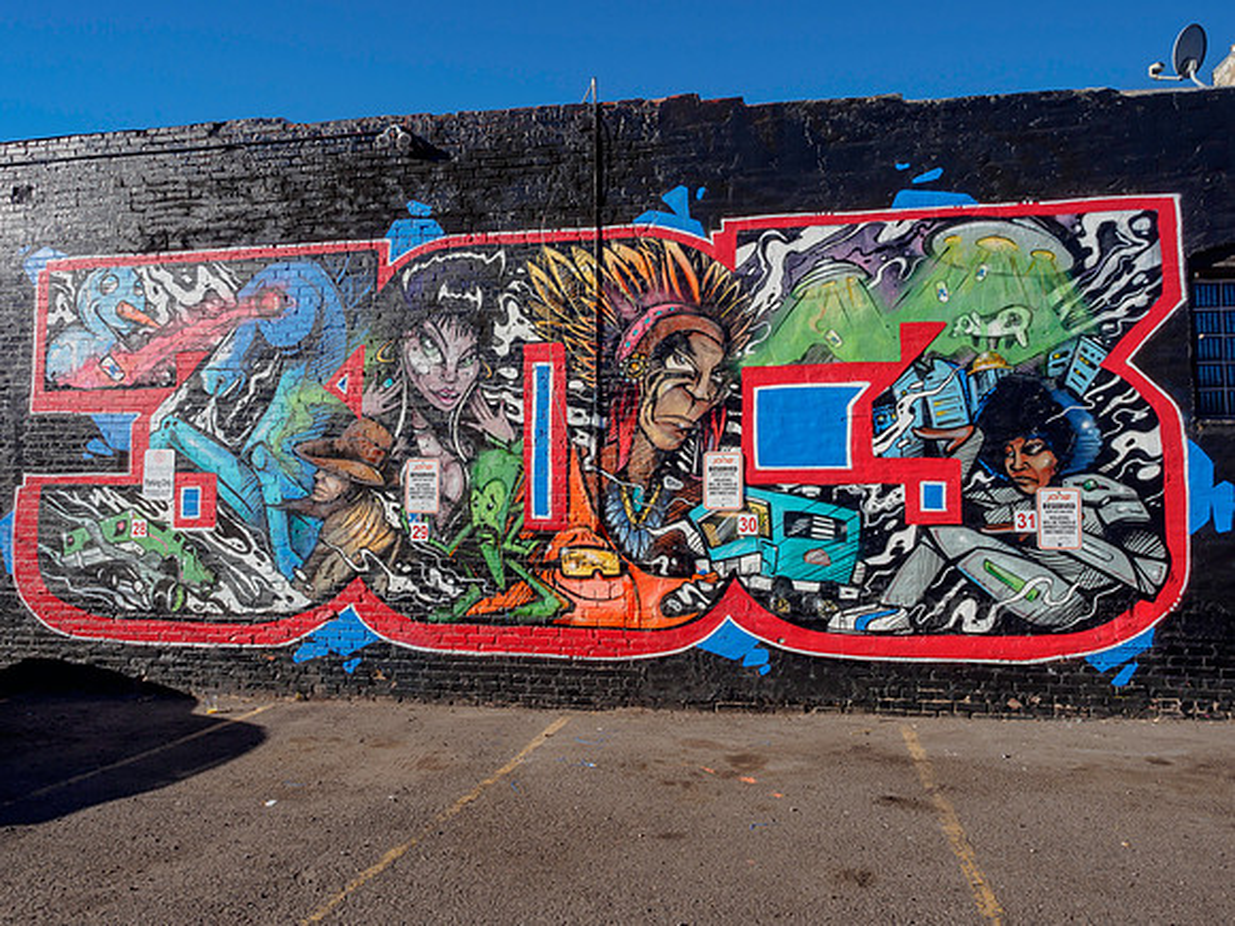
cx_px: 618
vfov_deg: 56.8
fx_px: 856
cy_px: 463
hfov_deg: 71.6
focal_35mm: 24
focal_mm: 12
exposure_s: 1/200
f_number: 11
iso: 200
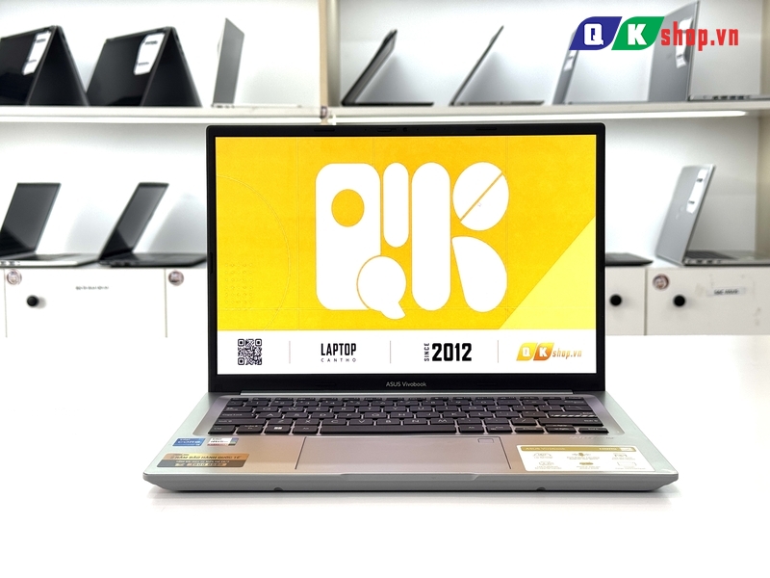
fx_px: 1068
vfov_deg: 30.3
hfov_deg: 39.7
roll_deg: +1.3
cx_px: 385
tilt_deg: -5.8
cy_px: 289
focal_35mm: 48
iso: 64
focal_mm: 6.76
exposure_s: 1/248
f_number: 1.78
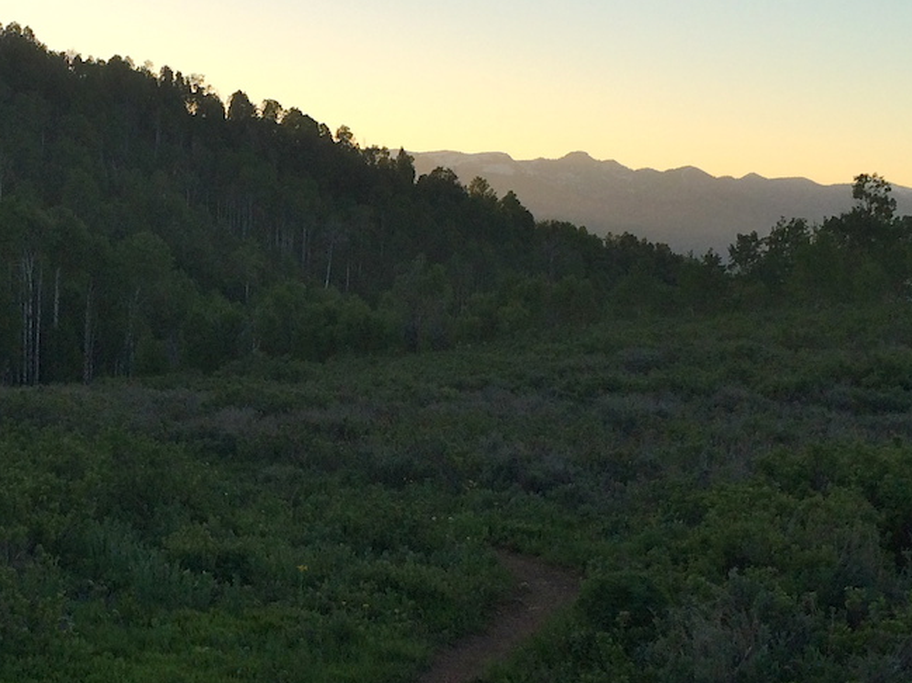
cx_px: 187
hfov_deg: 25.9
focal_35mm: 74
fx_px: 1949
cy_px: 396
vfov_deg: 19.9
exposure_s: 1/855
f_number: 2.2
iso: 32
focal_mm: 4.12
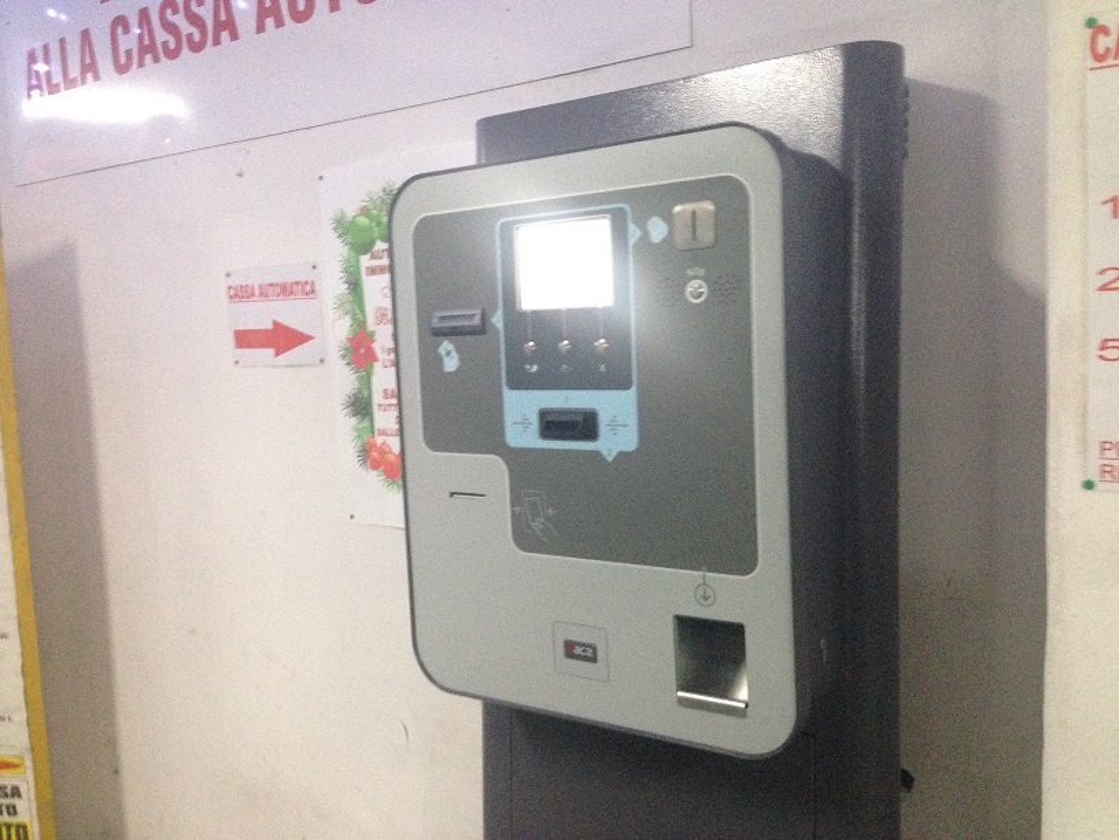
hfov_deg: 55.4
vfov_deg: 42.9
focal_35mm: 33
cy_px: 420
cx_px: 560
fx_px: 1067
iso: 400
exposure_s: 1/15
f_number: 2.4
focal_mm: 4.12
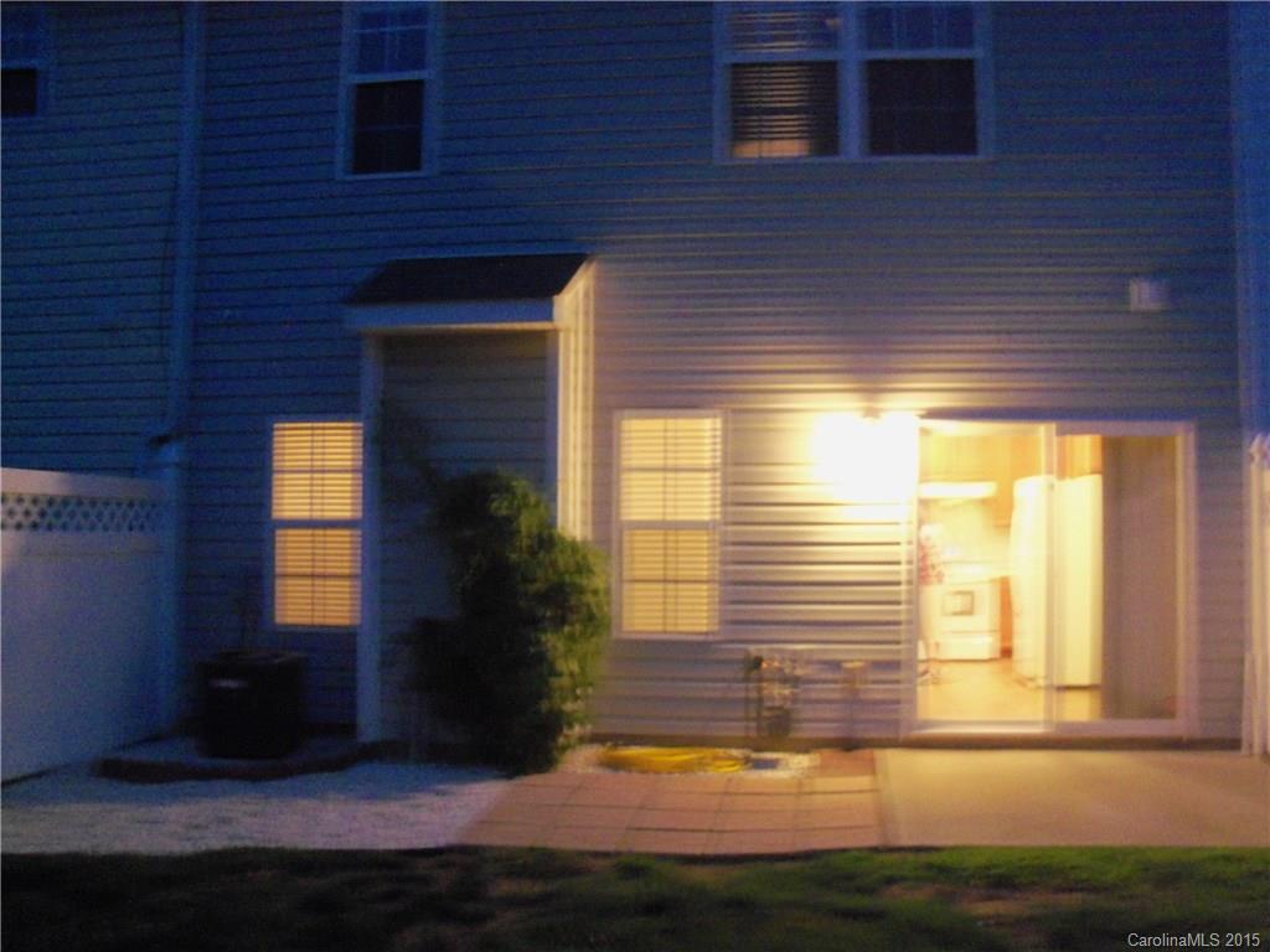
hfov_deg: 52.6
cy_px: 476
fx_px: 1284
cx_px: 635
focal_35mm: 35
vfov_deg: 40.7
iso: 400
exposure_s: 1/3.2
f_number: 3
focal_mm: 6.3
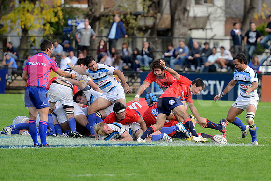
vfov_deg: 5.1
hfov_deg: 7.6
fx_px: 2033
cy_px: 90
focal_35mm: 270
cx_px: 136
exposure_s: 1/500
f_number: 4
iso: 500
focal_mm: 270
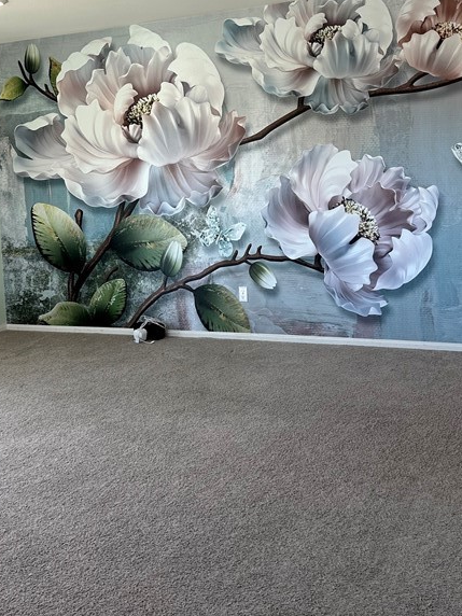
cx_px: 242
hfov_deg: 33.6
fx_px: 765
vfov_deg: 43.4
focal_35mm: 43
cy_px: 223
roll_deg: +2.7
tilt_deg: -3.5
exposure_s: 1/120
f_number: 1.78
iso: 125
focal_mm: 6.86
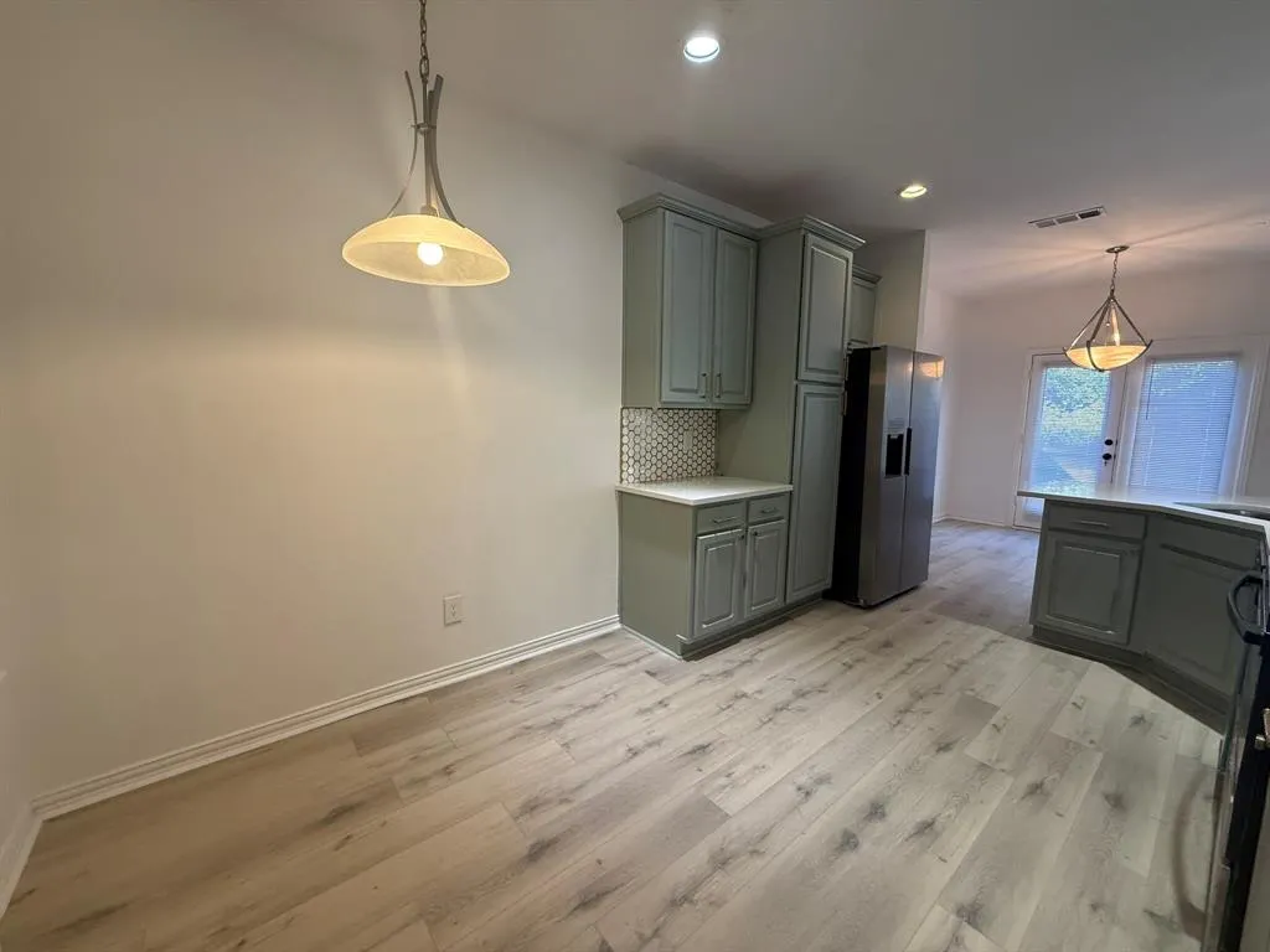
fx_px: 514
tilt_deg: -6.2
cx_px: 635
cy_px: 476
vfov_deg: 85.7
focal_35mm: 14
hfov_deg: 102.1
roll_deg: -0.1
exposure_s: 1/120
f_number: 2.2
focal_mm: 2.22
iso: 250
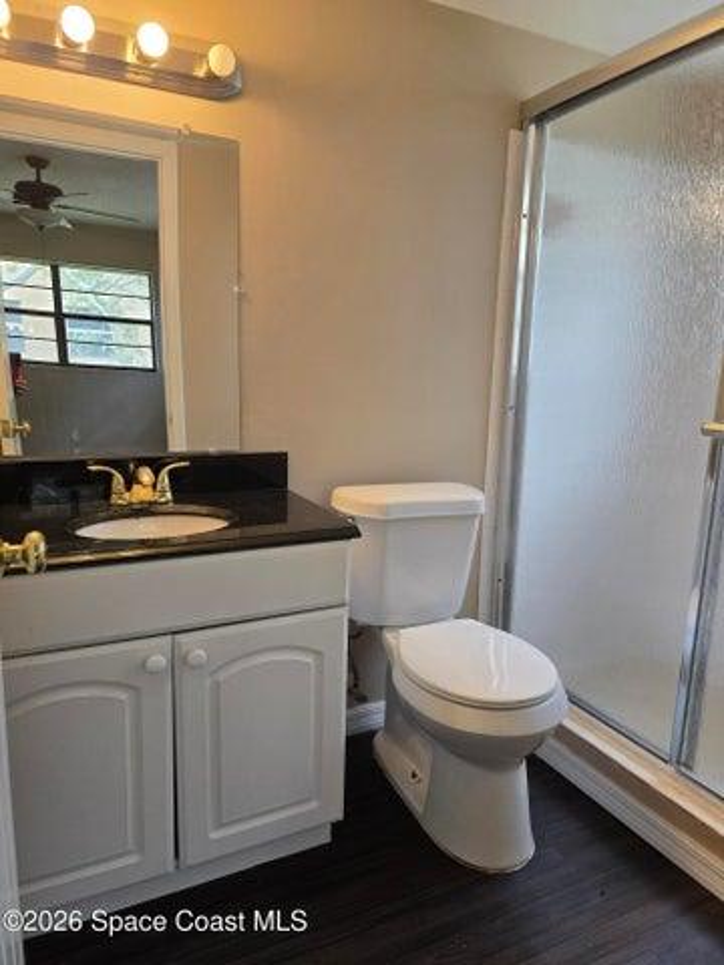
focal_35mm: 23
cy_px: 482
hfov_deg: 58.9
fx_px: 641
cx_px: 362
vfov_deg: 73.9
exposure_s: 1/120
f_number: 1.7
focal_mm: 6.3
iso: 80
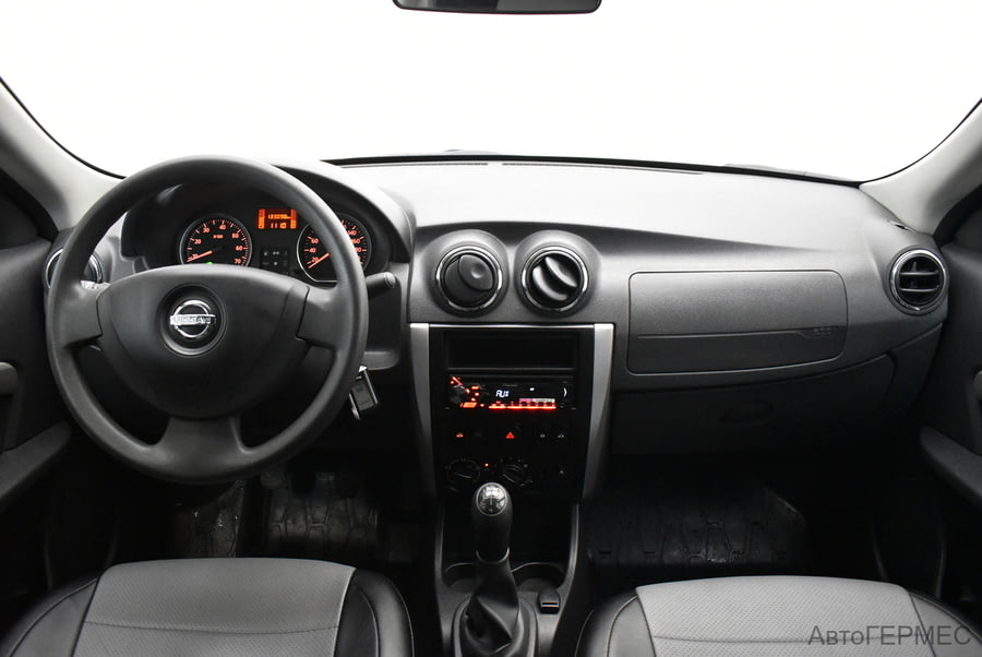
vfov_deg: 48.0
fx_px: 737
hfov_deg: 67.3
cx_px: 491
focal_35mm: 27
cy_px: 328
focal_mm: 18
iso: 4500
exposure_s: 1/50
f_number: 3.5
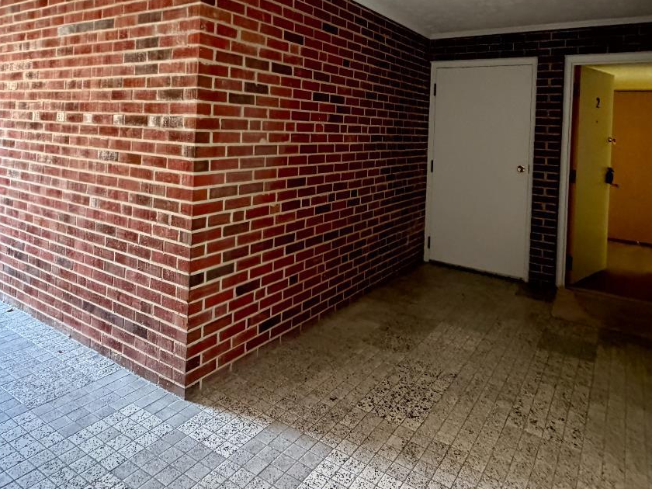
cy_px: 129
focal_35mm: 25
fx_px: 471
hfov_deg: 69.4
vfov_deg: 52.7
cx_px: 323
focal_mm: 2.22
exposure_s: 1/40
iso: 1000
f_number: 2.2
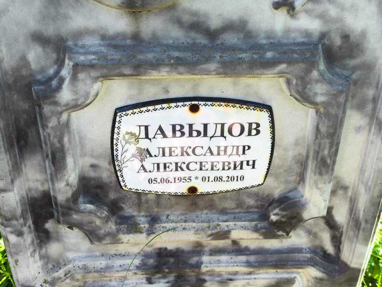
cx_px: 191
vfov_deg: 29.1
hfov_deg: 38.2
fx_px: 552
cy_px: 144
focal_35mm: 50
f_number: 1.7
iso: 50
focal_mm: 4.71
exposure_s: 1/141
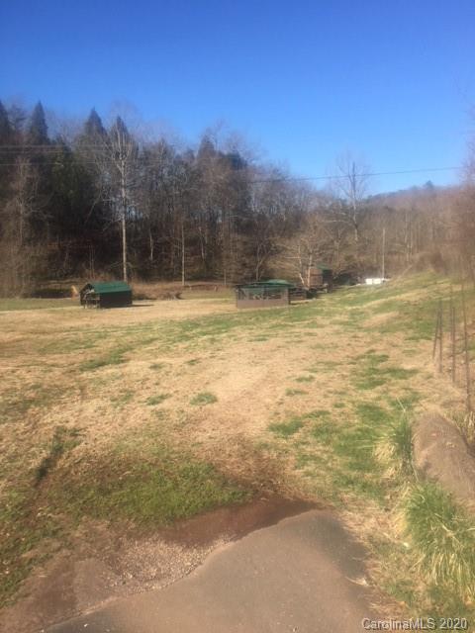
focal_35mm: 29
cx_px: 238
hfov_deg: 48.2
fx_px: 531
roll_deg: -0.4
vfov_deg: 61.7
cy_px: 316
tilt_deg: -3.0
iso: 25
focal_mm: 4.15
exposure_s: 1/1183
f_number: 2.2
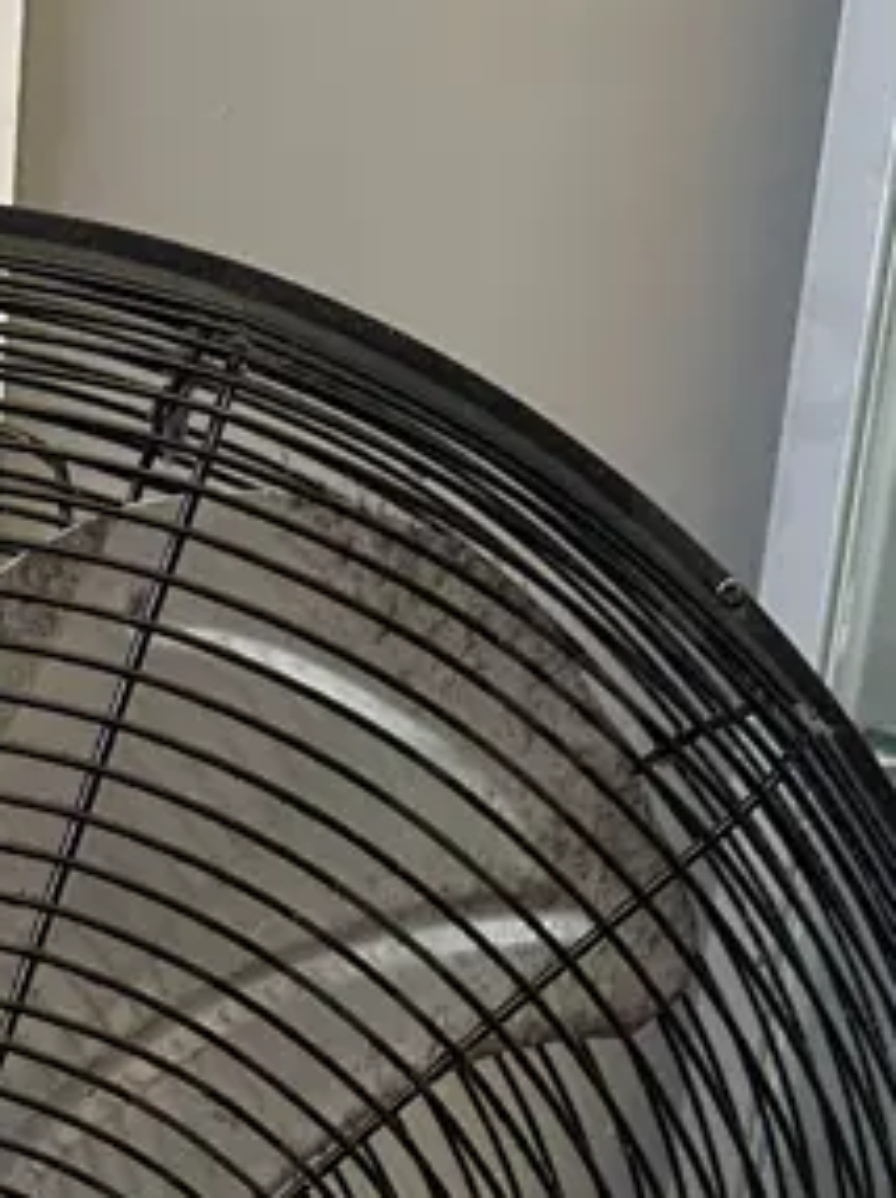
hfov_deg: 16.4
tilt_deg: -22.5
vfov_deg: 20.2
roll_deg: -2.5
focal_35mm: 86
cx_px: -188
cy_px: 1692
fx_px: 2972
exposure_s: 1/50
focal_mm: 6.86
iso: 250
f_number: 1.78
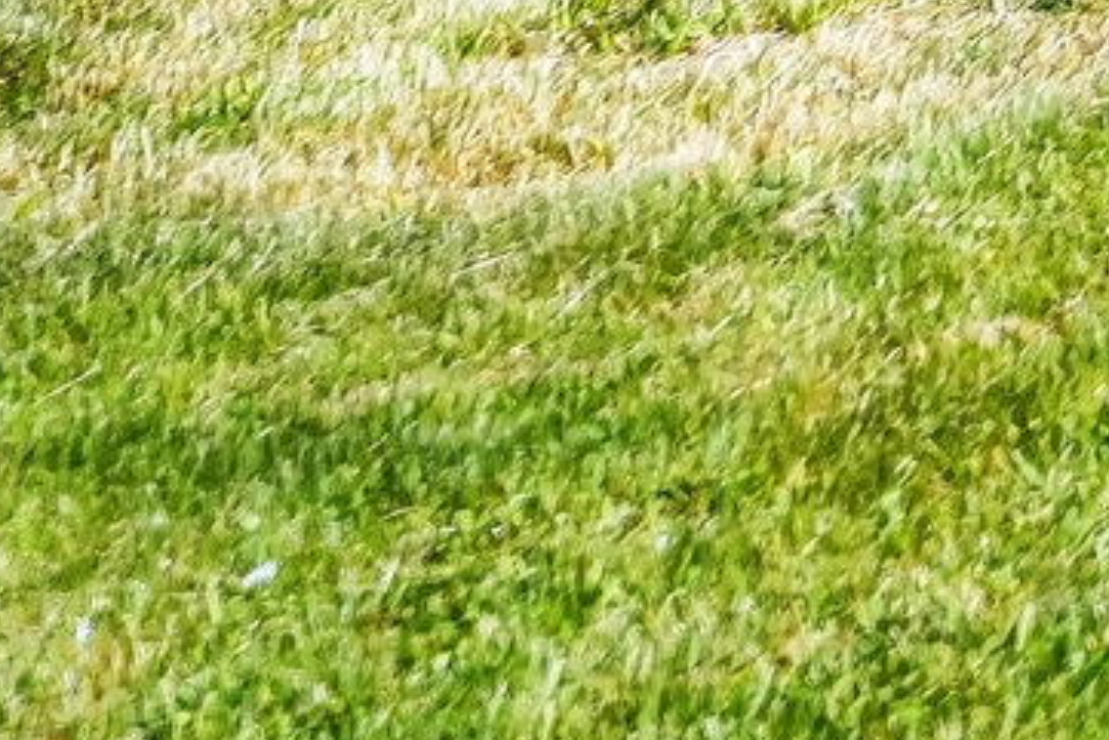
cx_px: 3889
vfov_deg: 5.2
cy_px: -1511
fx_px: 7642
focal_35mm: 248
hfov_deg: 7.0
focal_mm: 35
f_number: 3.5
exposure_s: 1/500
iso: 400
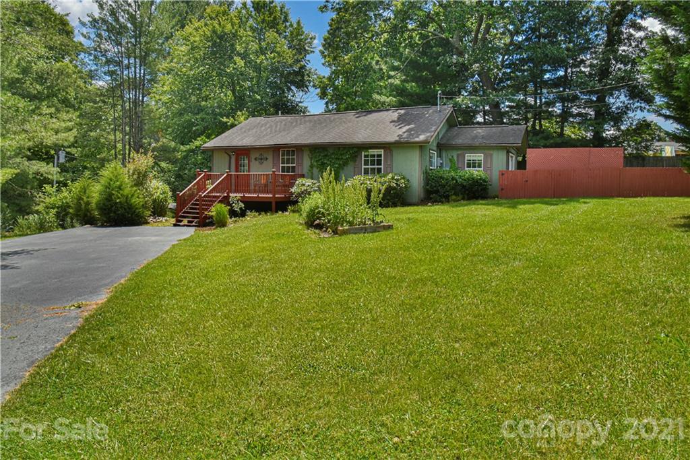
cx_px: 345
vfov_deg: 53.1
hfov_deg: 73.7
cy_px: 230
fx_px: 460
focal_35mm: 24
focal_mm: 24
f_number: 13
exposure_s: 1/640
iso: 1600
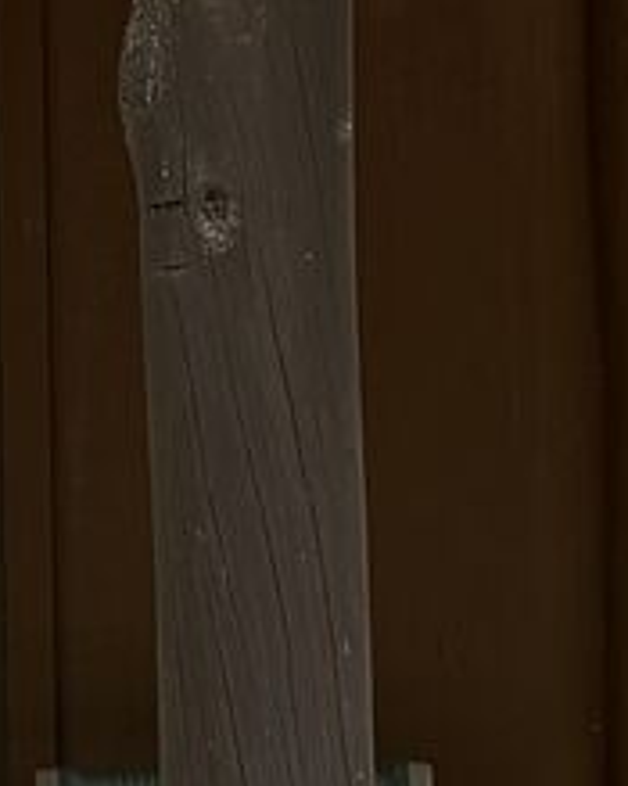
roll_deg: +1.1
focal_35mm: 209
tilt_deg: -0.2
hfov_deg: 7.4
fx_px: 4859
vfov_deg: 9.2
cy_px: 402
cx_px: -65
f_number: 1.6
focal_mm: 5.96
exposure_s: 1/260
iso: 64
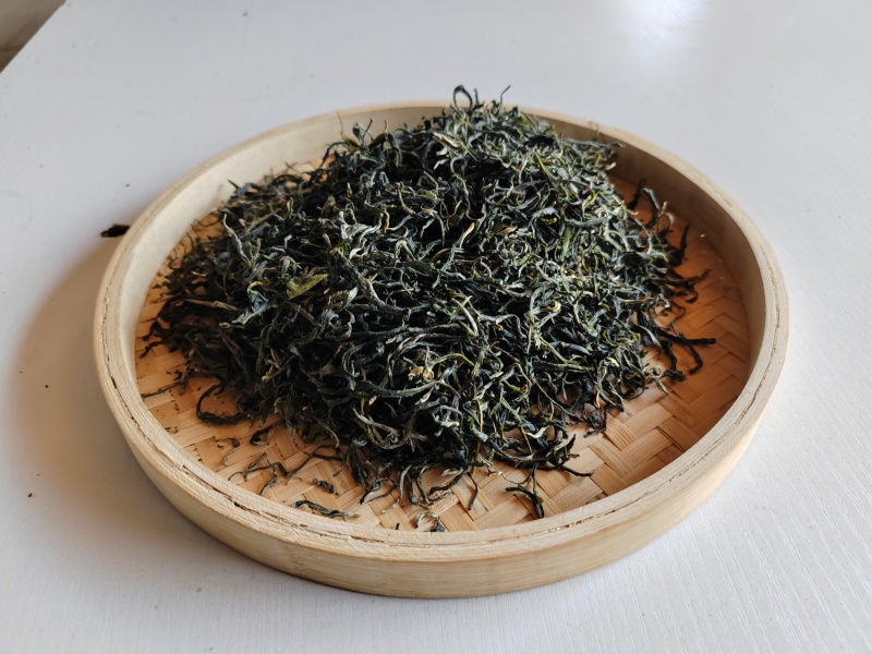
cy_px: 327
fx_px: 680
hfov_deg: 65.3
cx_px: 436
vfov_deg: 51.4
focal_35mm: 27
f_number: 1.8
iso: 400
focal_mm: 6.14
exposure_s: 1/100
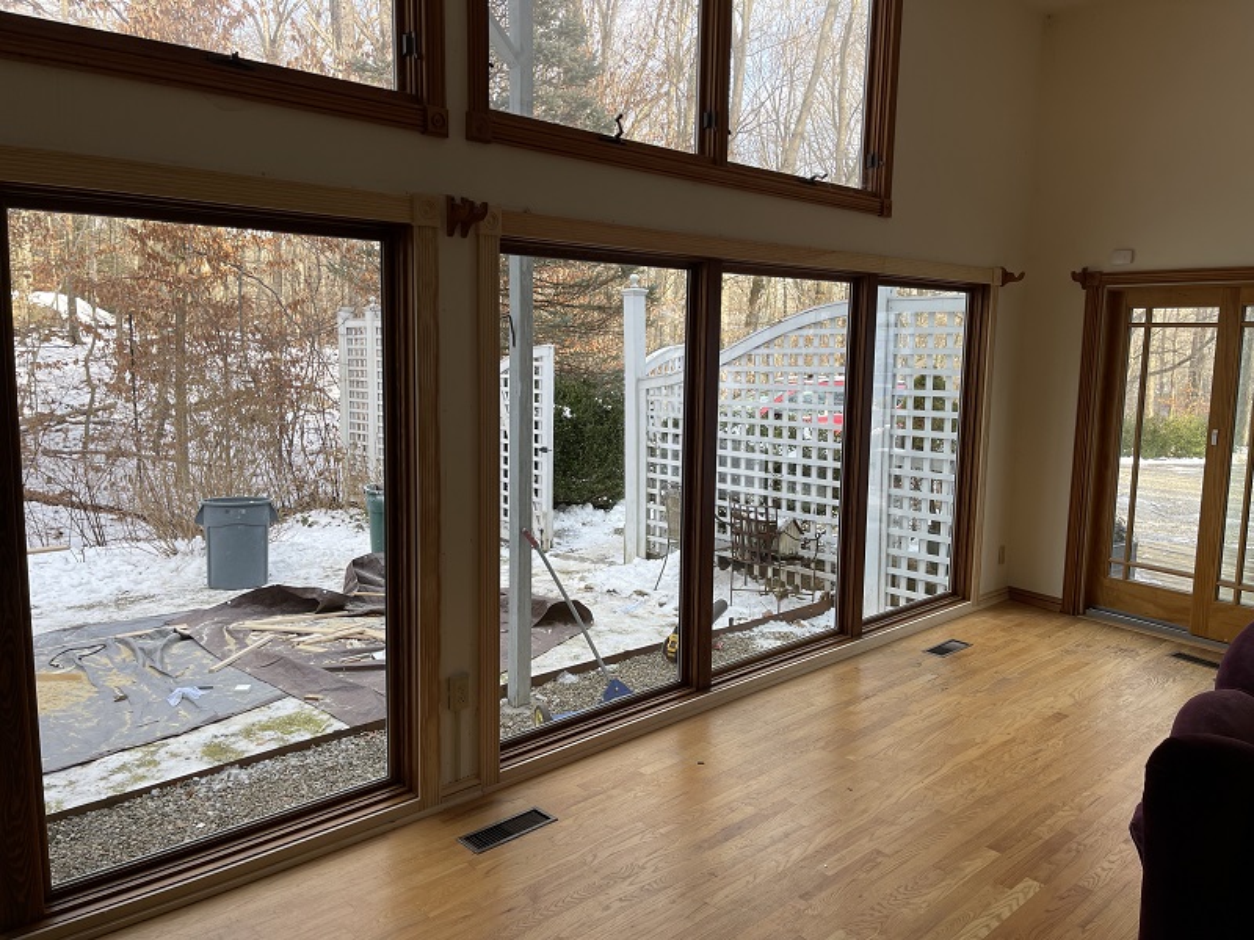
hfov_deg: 67.3
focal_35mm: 26
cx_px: 627
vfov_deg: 53.1
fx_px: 942
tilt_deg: -8.1
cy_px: 470
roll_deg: -0.6
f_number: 1.6
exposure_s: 1/185
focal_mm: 5.1
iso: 32
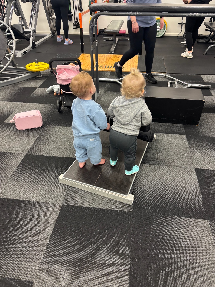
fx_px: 215
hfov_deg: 53.1
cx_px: 108
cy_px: 144
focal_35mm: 26
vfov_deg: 67.3
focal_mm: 5.96
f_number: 1.6
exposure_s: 1/50
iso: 100
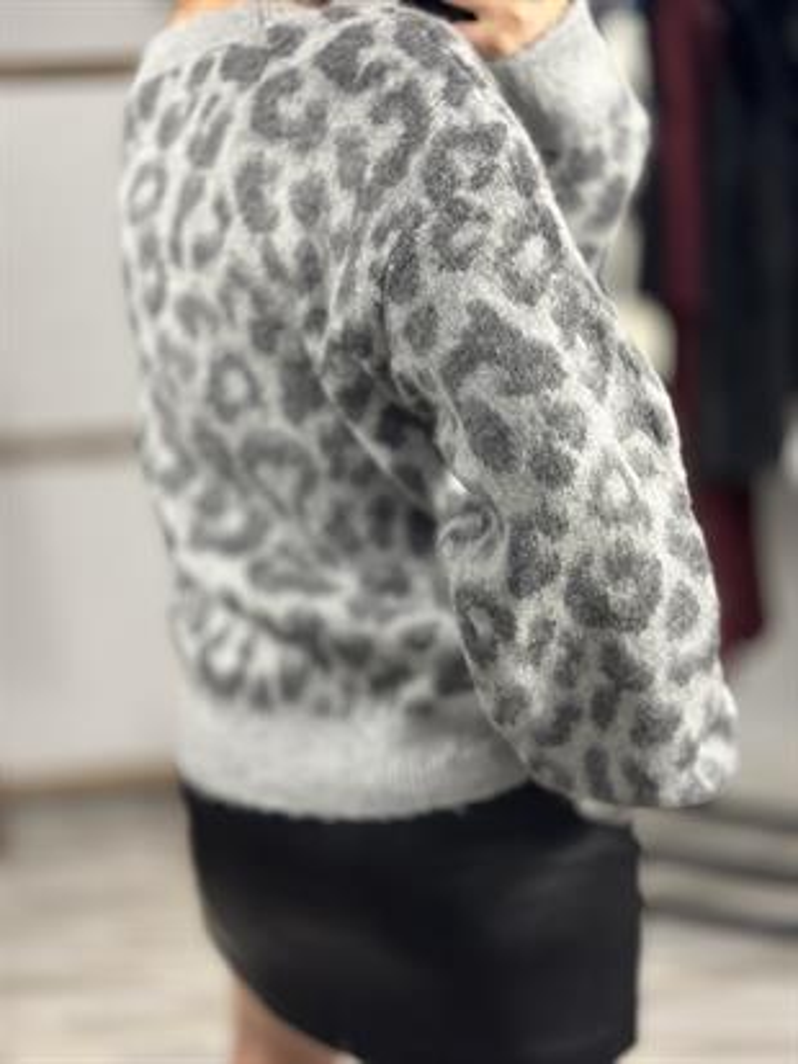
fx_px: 1475
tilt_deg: -37.7
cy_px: 532
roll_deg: +4.7
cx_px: 399
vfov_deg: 39.6
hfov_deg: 30.3
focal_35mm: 48
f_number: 1.78
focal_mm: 6.86
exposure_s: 1/100
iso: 125
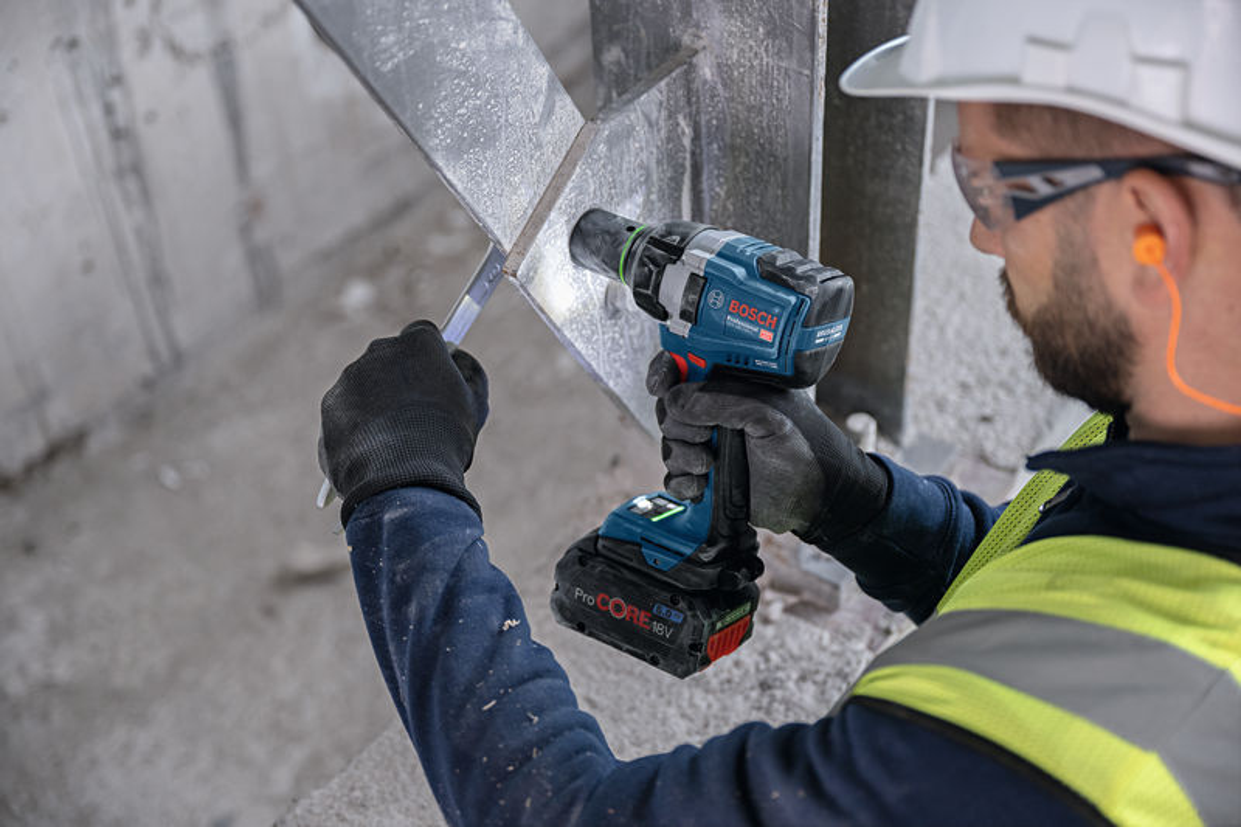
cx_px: 620
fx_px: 1654
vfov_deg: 28.1
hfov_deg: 41.1
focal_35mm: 48
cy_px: 414
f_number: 2.8
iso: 1250
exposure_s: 1/160
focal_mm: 48
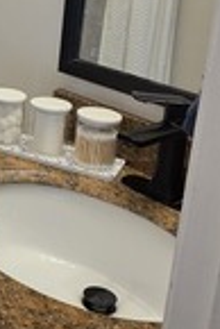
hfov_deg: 17.7
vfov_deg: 30.9
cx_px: -175
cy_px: 35
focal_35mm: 62
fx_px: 567
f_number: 1.9
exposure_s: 1/120
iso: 80
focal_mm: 2.2
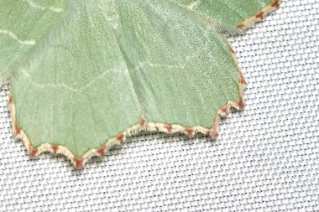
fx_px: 3357
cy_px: 36
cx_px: 92
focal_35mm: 379
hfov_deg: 5.4
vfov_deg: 3.6
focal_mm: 150
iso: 100
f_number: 10
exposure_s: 1/250
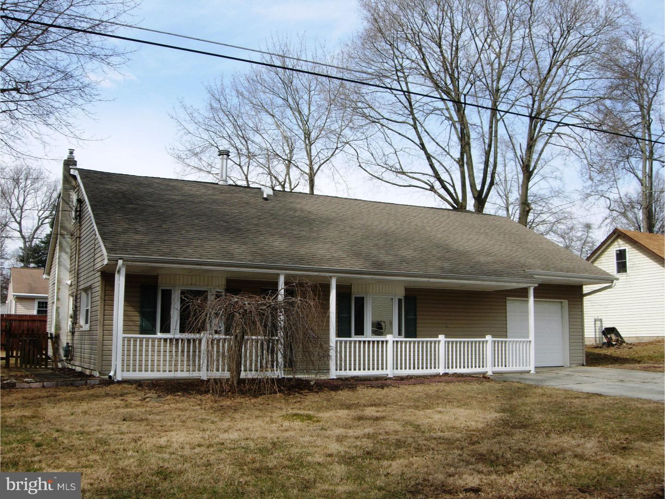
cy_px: 250
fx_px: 692
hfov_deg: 51.4
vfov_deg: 39.7
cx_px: 332
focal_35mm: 36
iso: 50
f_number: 5.4
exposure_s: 1/264
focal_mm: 7.5
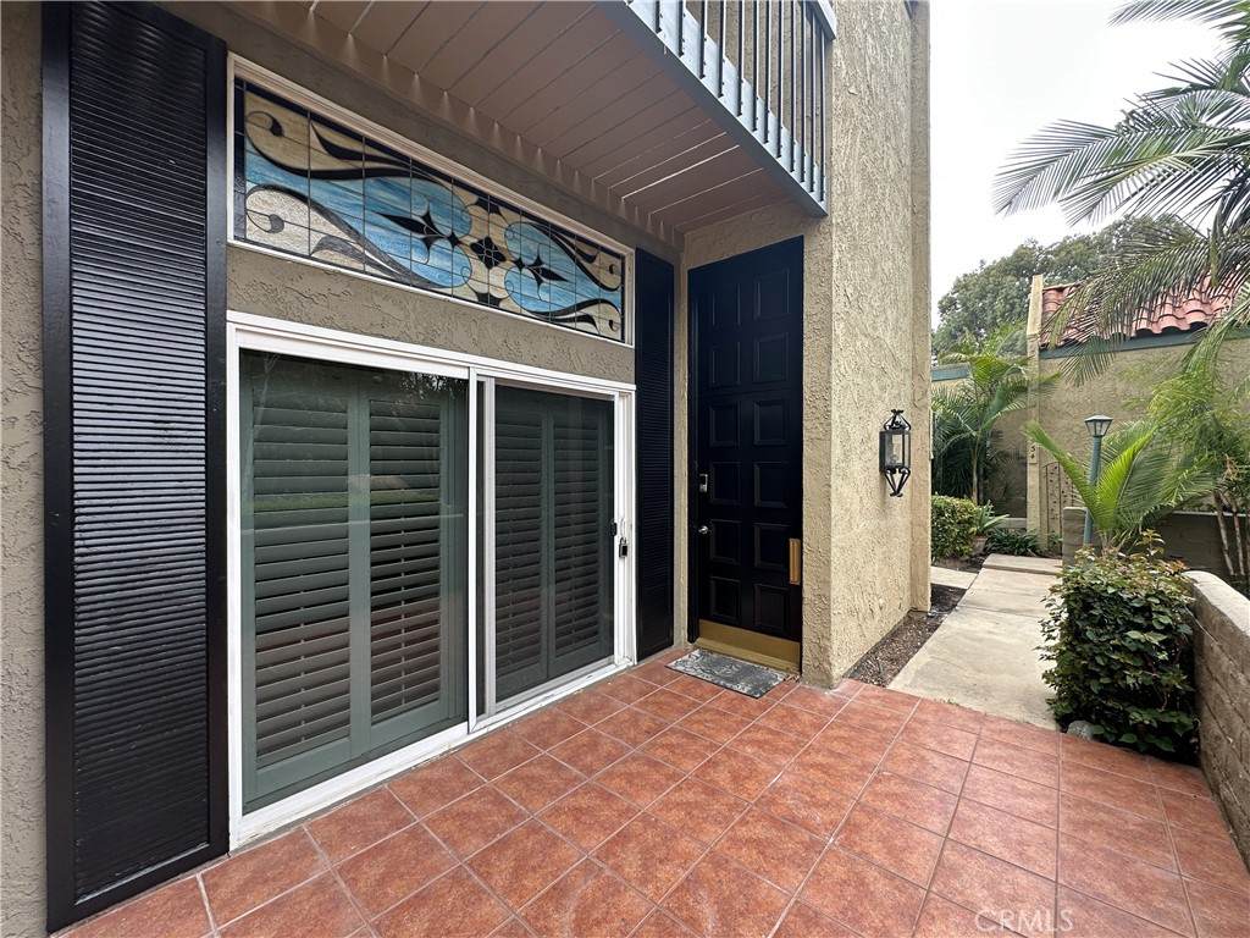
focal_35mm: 14
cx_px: 625
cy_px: 469
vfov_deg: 85.7
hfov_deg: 102.1
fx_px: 506
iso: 40
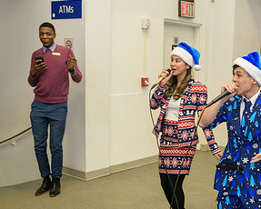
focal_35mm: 55
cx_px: 240
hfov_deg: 32.3
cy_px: 106
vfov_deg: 27.6
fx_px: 425
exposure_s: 1/125
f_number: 3.2
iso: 1000
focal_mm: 29
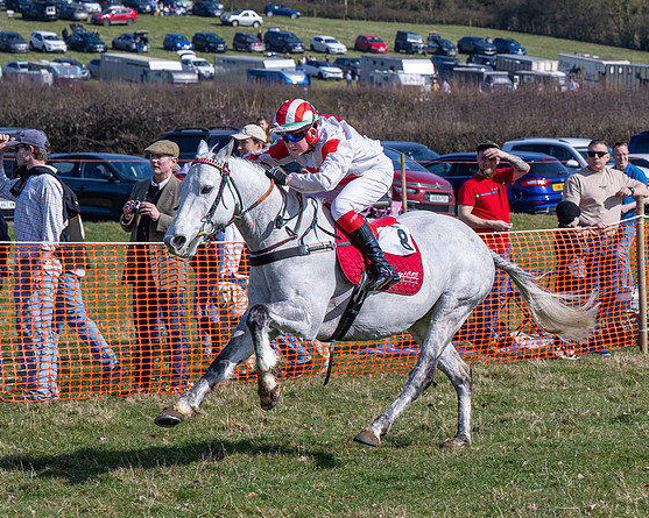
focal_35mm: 154
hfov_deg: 12.5
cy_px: 278
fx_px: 2956
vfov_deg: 10.0
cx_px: 500
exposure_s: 1/2000
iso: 200
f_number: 5
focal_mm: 70
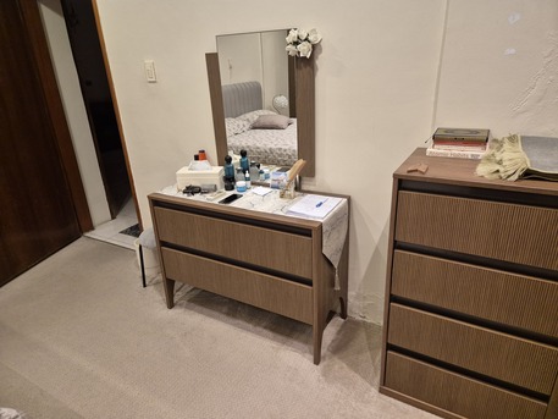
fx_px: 371
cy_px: 210
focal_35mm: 23
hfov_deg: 73.9
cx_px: 279
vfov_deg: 58.9
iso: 640
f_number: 1.8
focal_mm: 5.4
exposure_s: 1/120
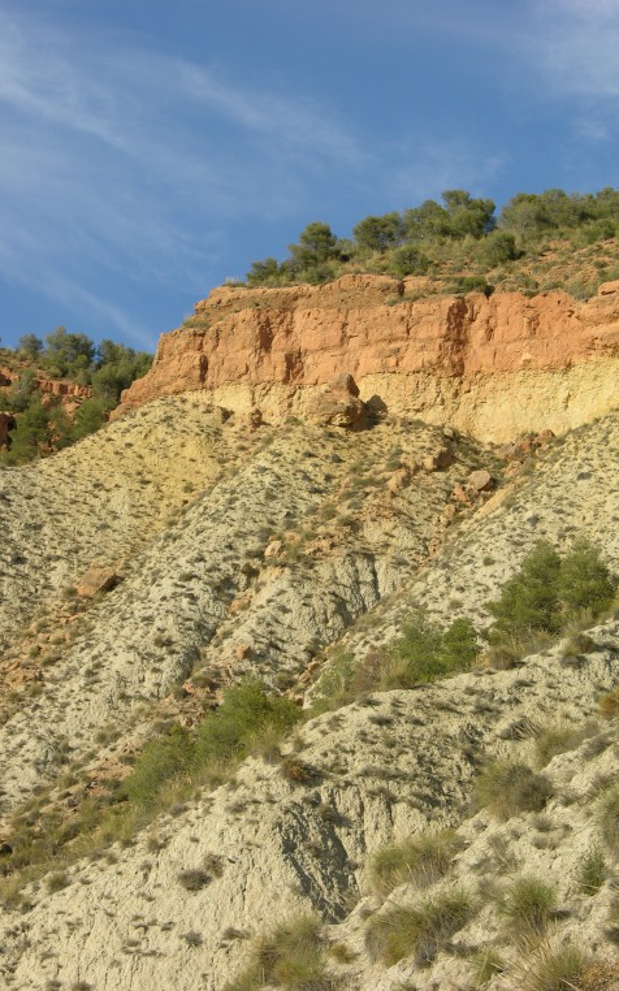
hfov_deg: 13.9
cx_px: 295
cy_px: 493
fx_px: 2538
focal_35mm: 94
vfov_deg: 22.1
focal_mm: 22.3
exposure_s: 1/304
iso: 50
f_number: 5
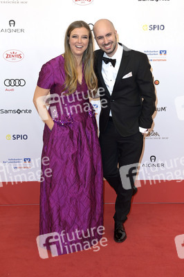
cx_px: 92
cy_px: 138
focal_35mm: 45
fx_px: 346
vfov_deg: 43.6
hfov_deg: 29.8
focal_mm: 45
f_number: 6.3
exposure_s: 1/250
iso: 400
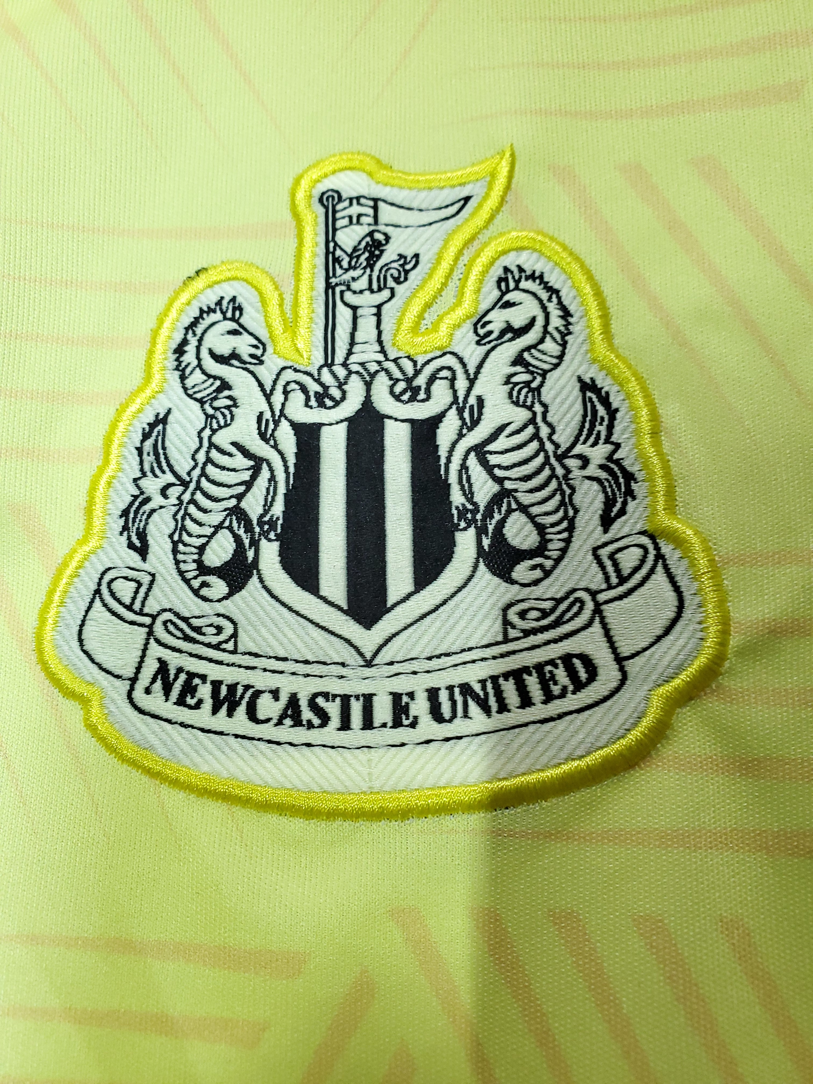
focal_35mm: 26
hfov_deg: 53.1
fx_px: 814
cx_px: 406
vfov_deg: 67.3
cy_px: 542
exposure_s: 1/20
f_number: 2.4
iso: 250
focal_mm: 4.3
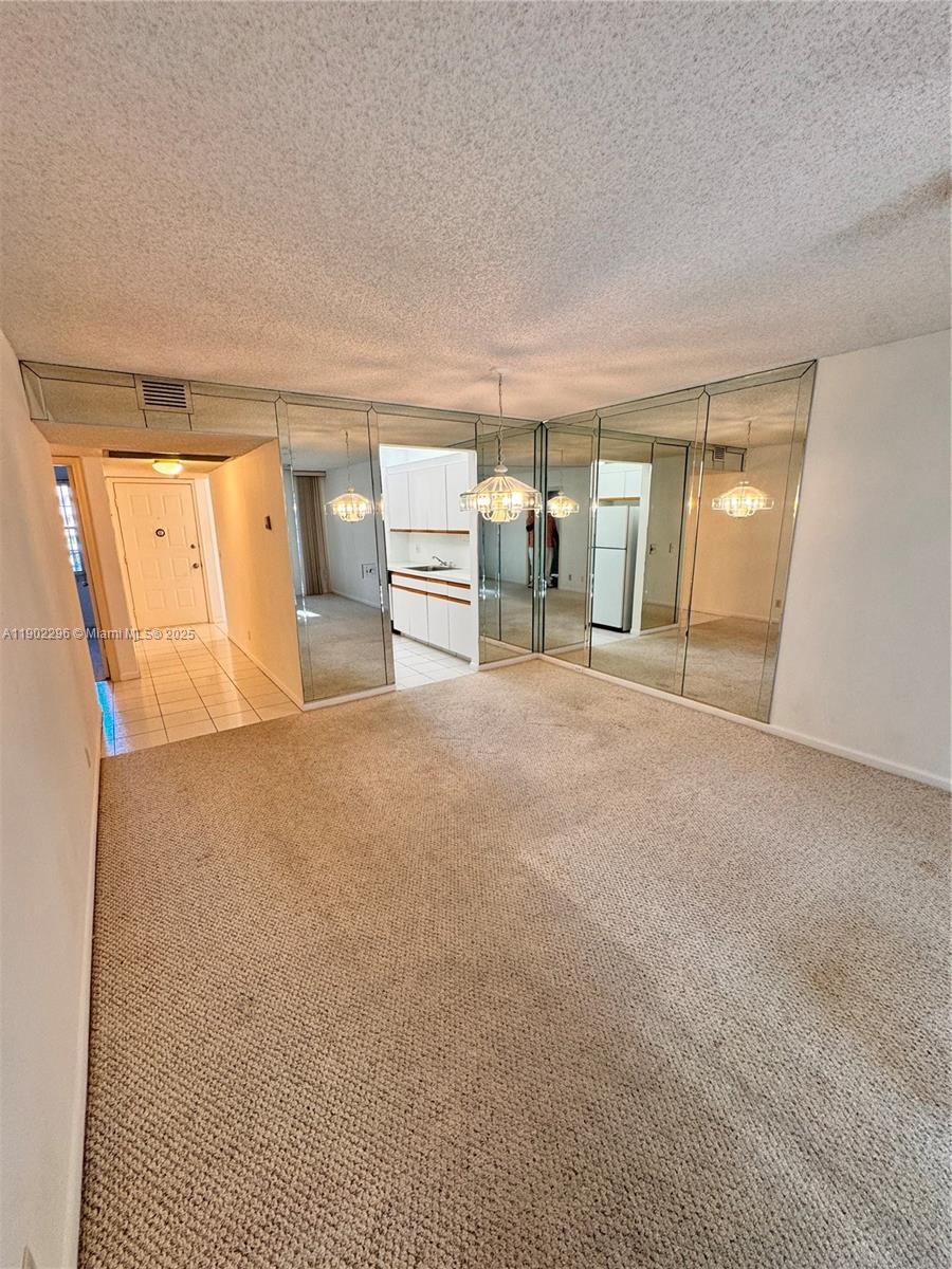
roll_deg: +0.7
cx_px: 476
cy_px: 634
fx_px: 513
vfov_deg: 102.1
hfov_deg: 85.7
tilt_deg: -12.9
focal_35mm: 14
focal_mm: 2.22
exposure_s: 1/120
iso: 160
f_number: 2.2
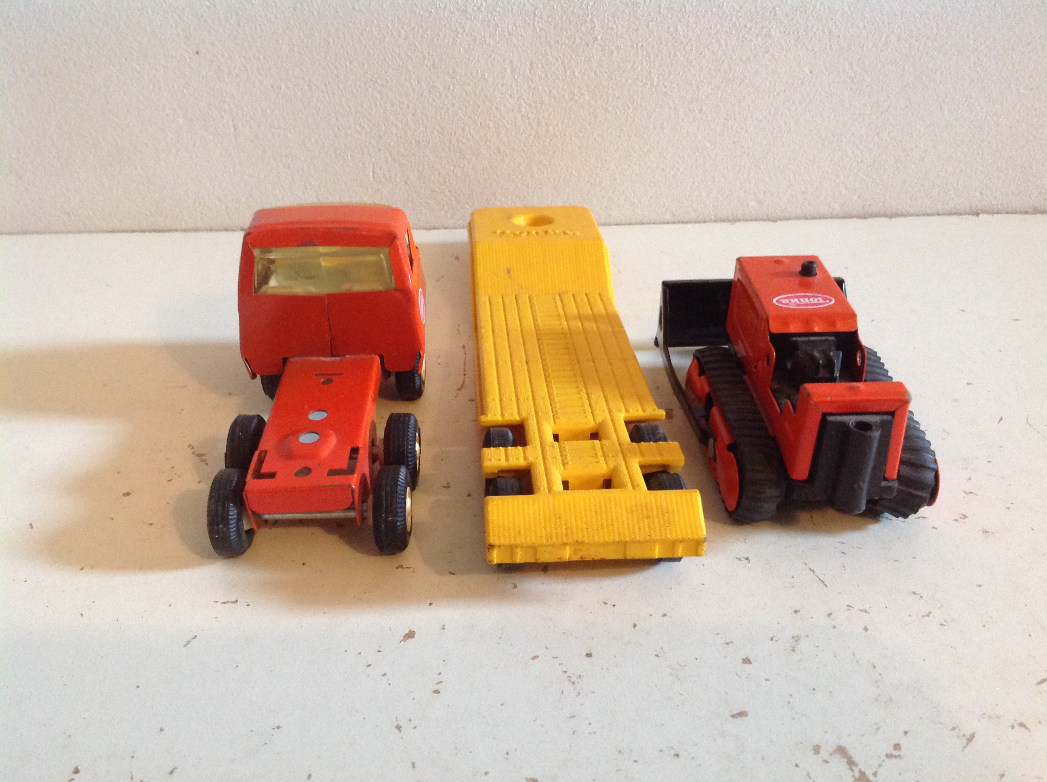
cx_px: 524
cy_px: 391
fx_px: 1057
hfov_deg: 52.7
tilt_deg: -31.1
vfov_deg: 40.6
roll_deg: +0.1
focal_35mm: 35
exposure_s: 1/15
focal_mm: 4.28
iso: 320
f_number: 2.4
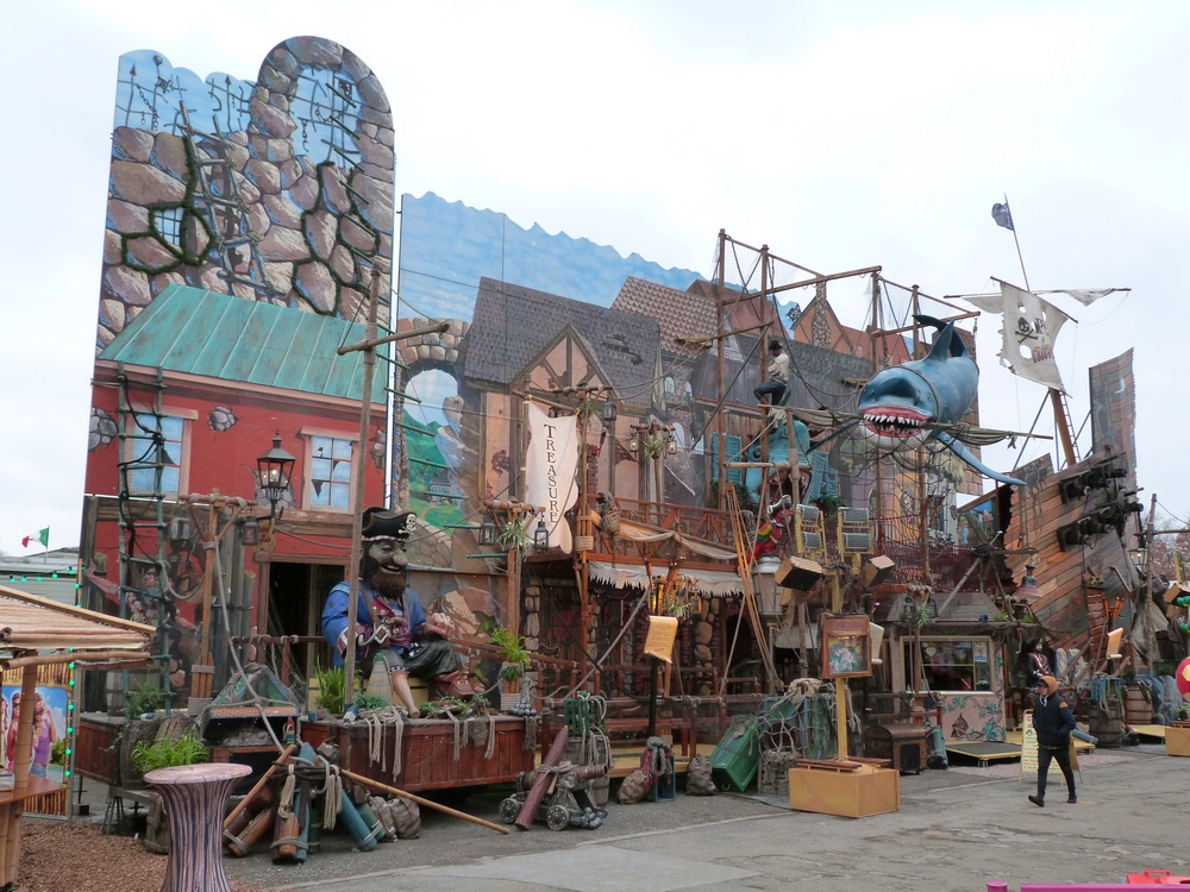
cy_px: 446
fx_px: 1100
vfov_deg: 44.2
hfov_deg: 56.8
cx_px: 595
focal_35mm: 32
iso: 160
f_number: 4
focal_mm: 5.7
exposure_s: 1/160
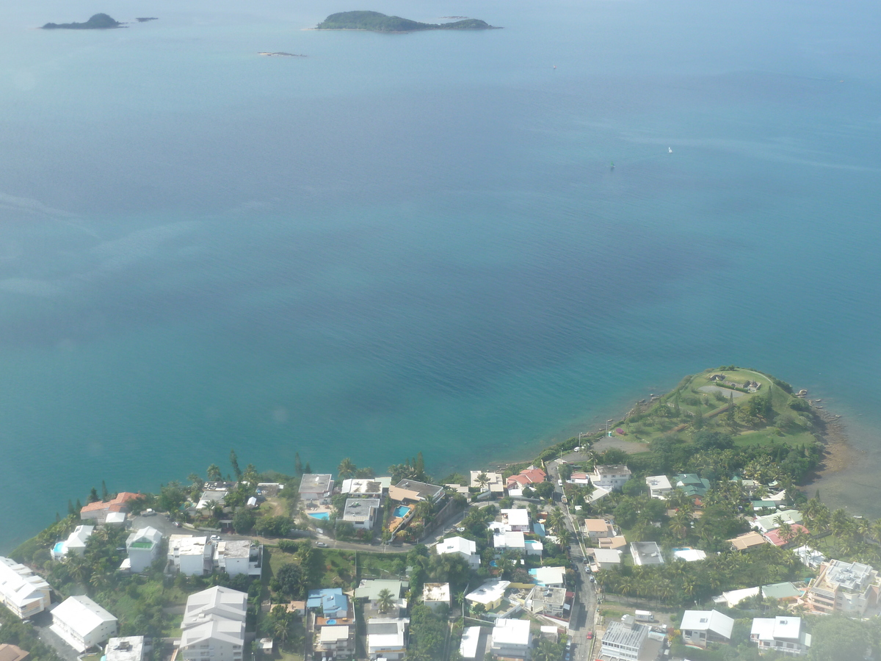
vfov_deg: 30.3
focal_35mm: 48
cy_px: 330
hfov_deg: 39.7
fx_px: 1222
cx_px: 440
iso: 80
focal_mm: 7.9
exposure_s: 1/320
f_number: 4
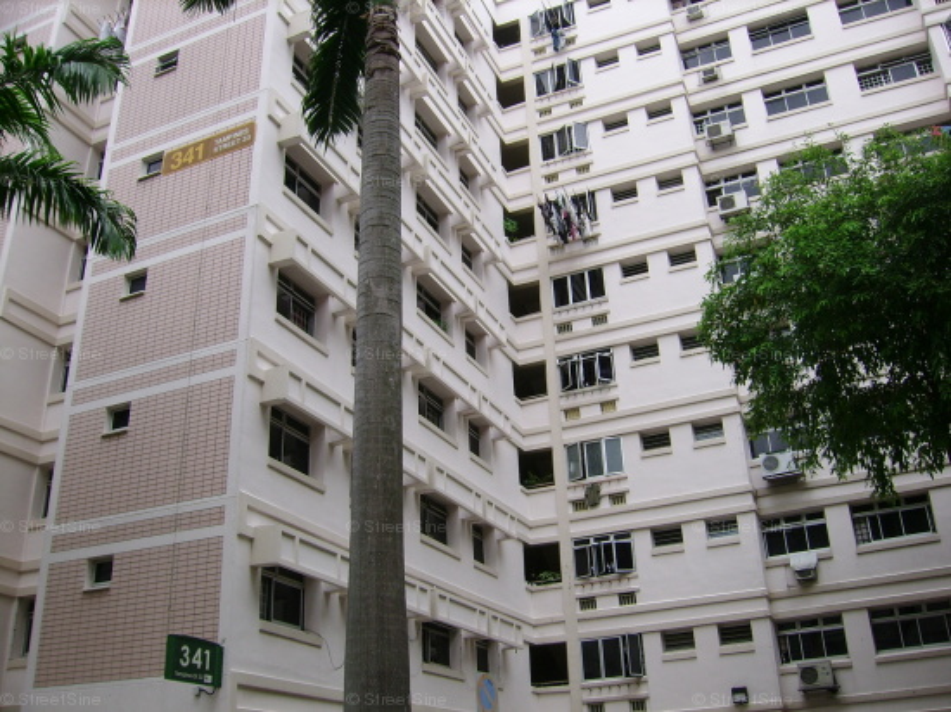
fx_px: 961
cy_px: 356
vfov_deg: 40.7
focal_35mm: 35
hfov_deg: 52.6
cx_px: 476
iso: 50
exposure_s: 1/272
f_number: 5.8
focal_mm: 5.95
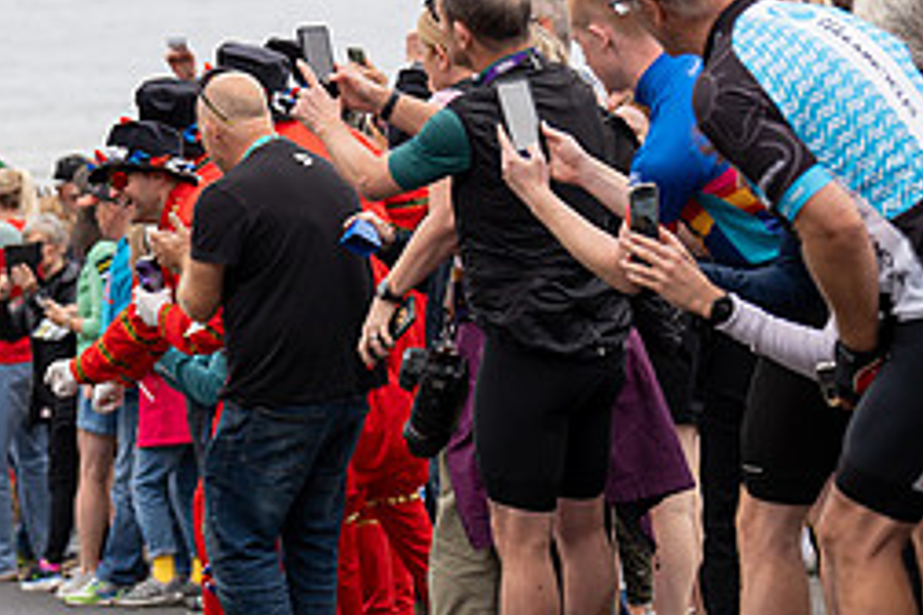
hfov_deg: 9.9
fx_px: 5256
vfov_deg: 6.7
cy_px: 210
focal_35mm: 205
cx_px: -40
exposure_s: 1/1000
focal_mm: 89
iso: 320
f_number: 3.5
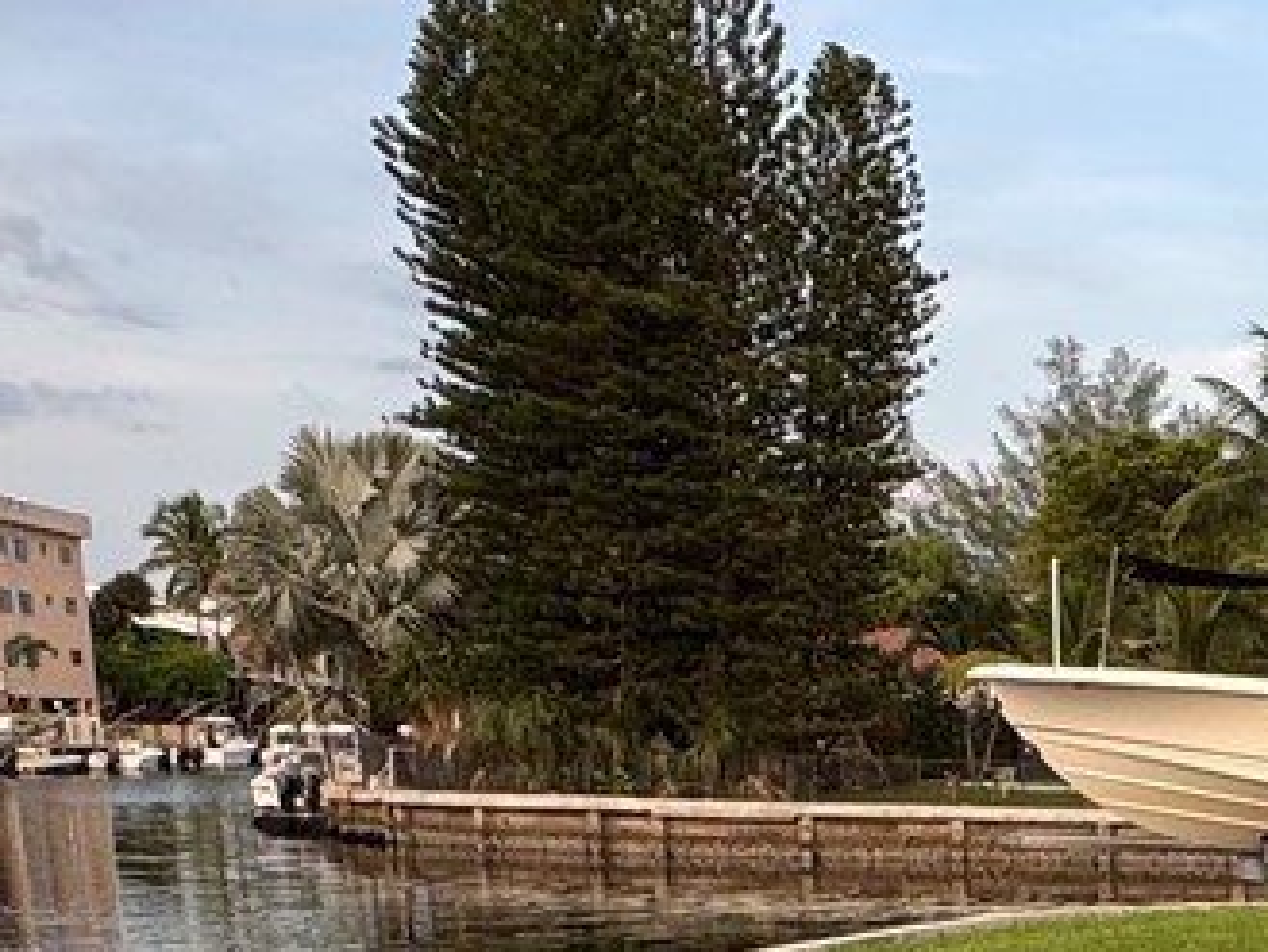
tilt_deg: -13.5
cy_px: 1322
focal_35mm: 68
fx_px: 2492
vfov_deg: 19.5
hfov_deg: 25.5
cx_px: 1542
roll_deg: -1.8
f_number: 2.2
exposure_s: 1/140
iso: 40
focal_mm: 2.22
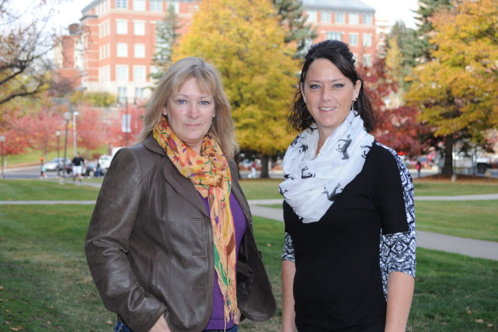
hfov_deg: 33.4
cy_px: 166
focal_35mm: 60
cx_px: 249
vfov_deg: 22.6
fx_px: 829
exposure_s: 1/200
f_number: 7.1
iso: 320
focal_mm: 60
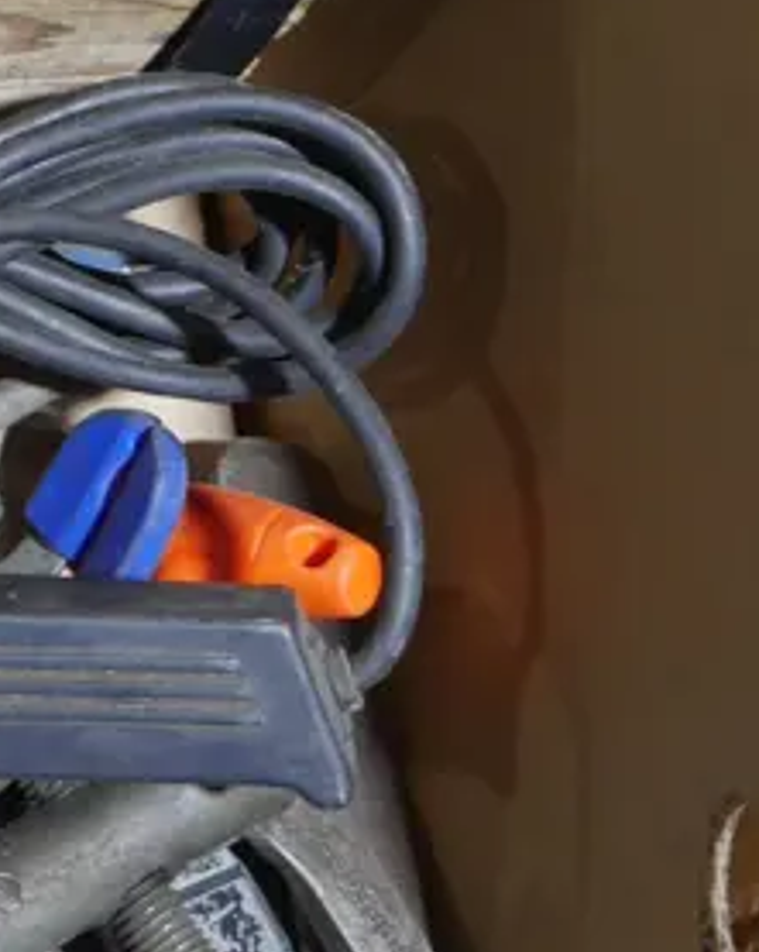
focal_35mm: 130
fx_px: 3656
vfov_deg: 14.8
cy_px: 251
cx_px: -488
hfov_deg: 11.2
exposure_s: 1/60
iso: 640
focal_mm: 18
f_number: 4
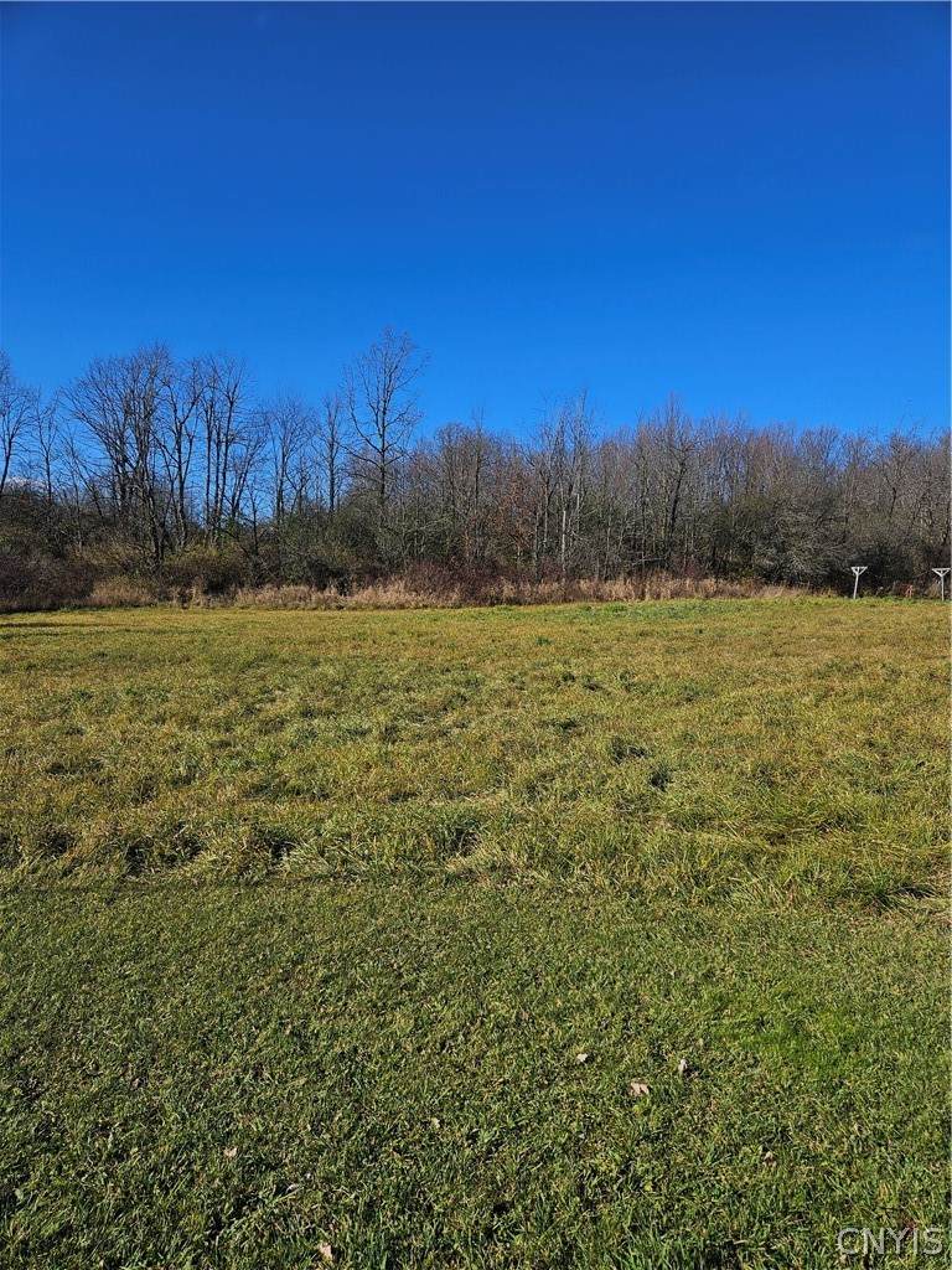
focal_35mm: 23
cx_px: 476
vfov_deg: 73.9
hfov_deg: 58.9
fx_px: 843
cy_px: 635
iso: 25
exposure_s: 1/2234
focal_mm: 5.4
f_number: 1.8
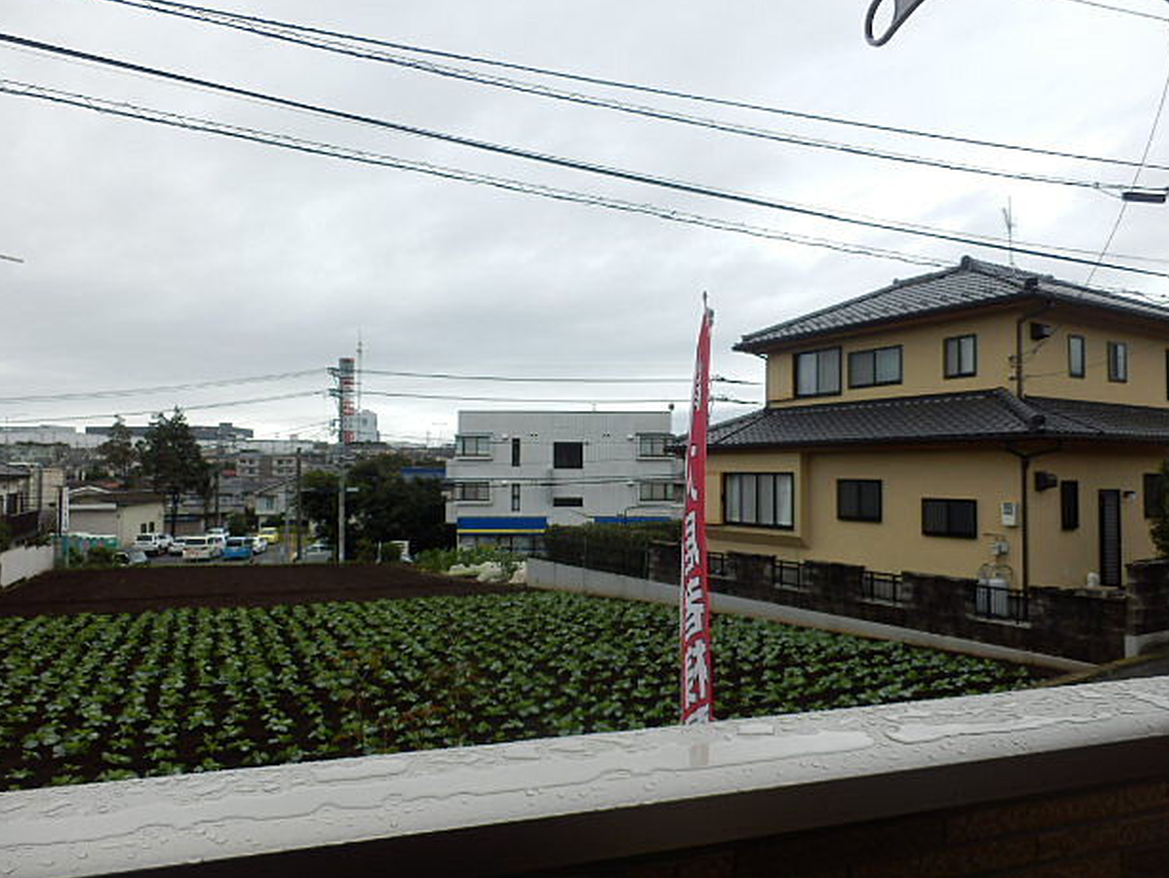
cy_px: 446
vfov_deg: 54.9
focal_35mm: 25
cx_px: 600
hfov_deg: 69.4
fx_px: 845
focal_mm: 4.2
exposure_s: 1/640
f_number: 3
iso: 80
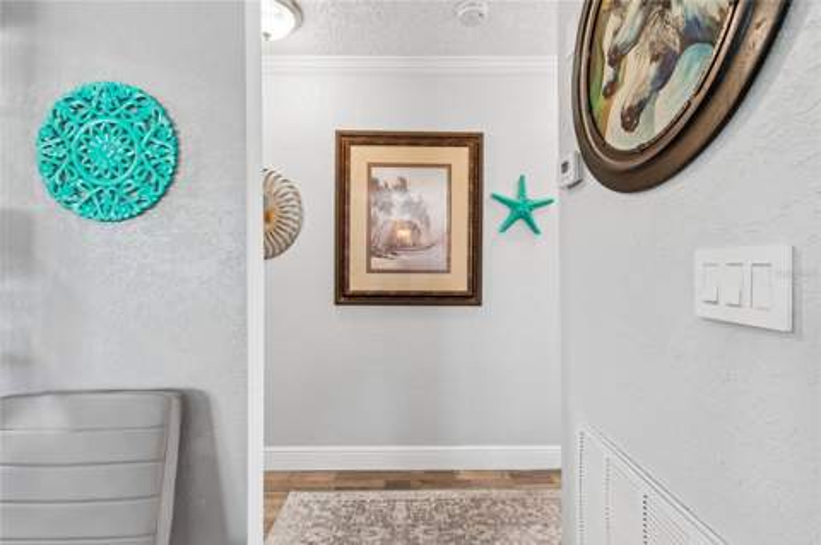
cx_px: 410
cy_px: 272
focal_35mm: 15
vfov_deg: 77.2
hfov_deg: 100.4
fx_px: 342
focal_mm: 10
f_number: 7.1
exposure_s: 1/10
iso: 100
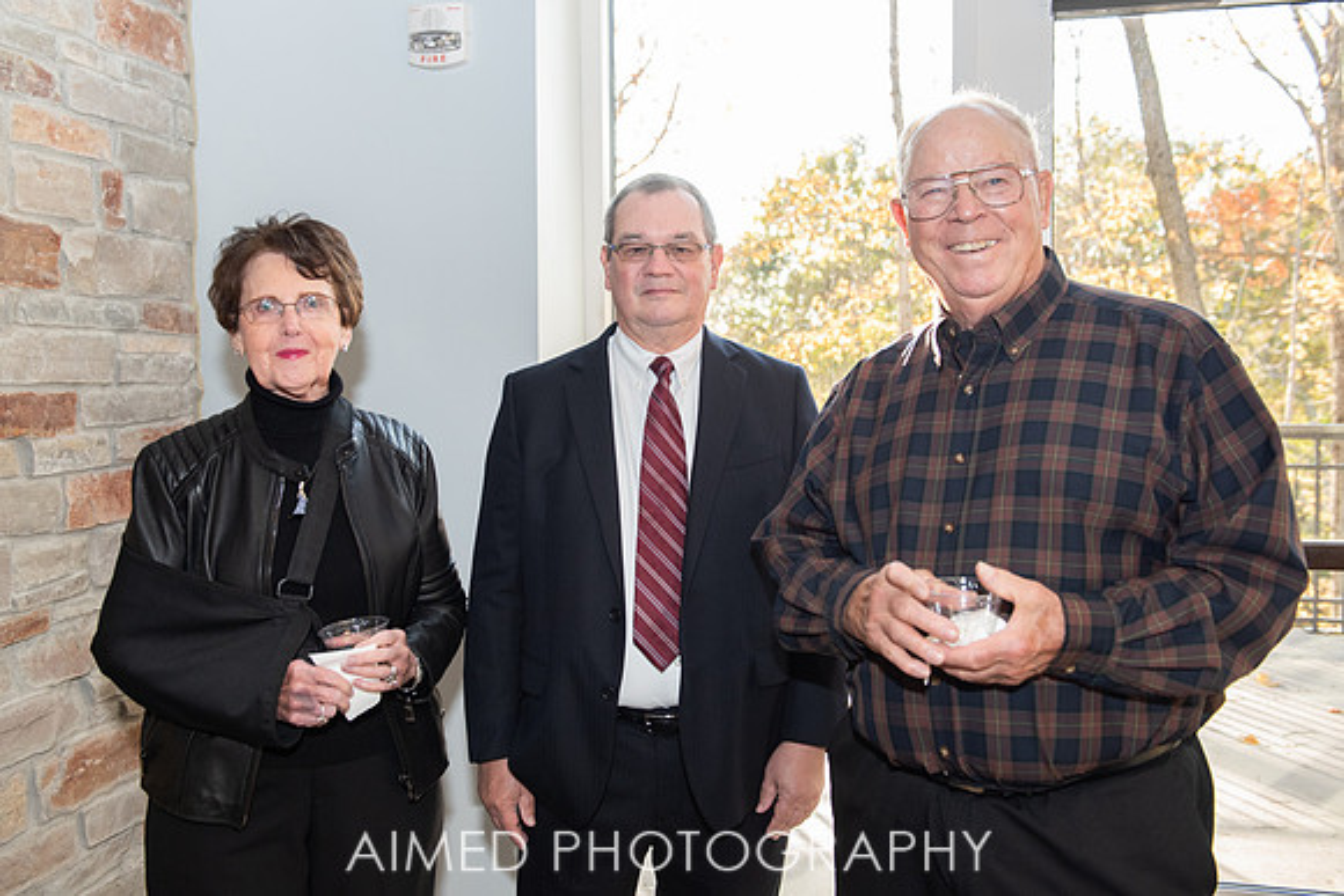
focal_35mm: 34
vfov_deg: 38.6
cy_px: 422
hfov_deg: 55.3
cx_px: 646
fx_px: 1281
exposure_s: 1/250
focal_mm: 32
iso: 800
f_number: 3.5
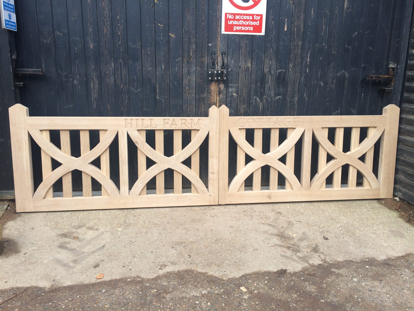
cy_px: 156
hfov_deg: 61.7
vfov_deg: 48.2
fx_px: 347
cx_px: 207
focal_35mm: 29
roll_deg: -0.6
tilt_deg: -14.8
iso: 32
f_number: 2.2
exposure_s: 1/134
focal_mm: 4.15
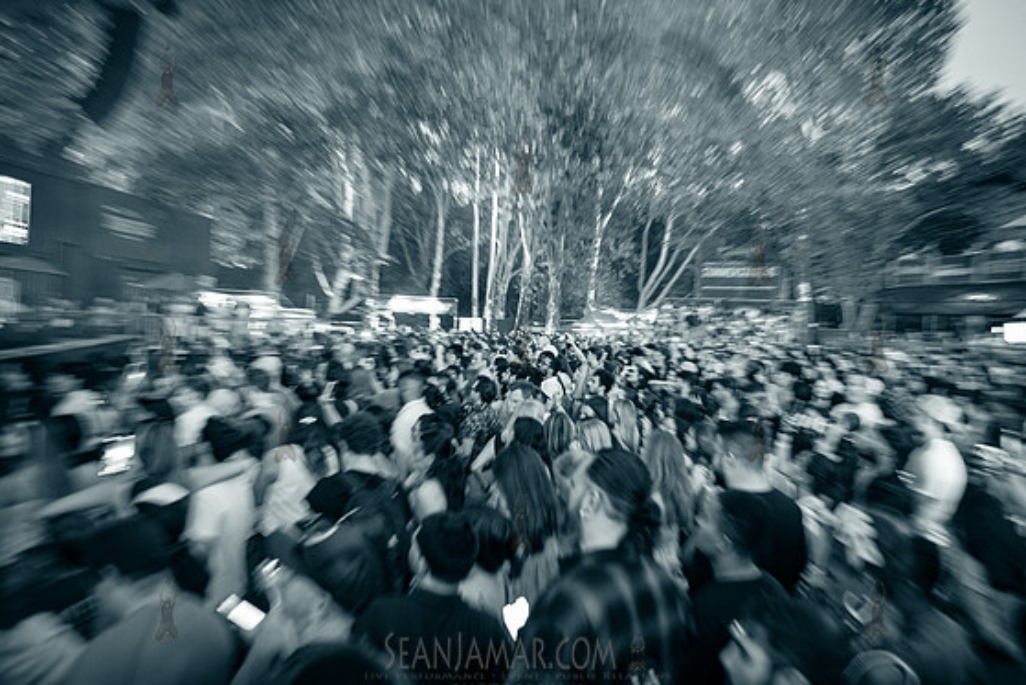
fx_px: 855
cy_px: 342
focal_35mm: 30
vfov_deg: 43.6
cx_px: 543
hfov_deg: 61.9
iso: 10000
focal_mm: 27
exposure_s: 1/25
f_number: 2.8
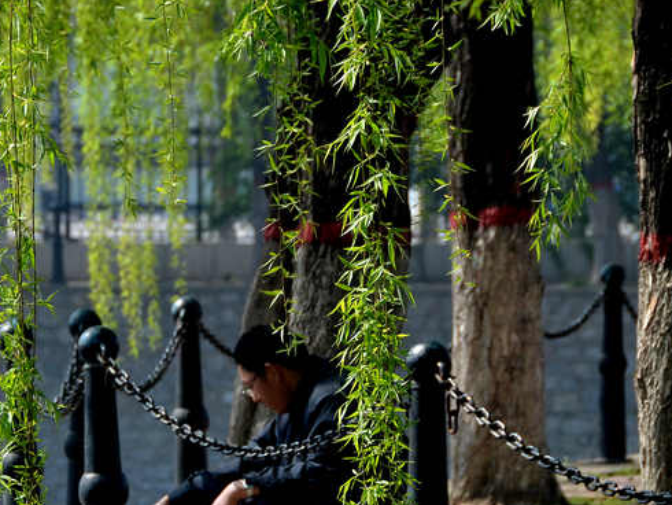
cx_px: 122
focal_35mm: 406
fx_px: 7886
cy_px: 439
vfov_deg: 3.7
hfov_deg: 4.9
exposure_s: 1/800
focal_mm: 135
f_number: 10
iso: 640
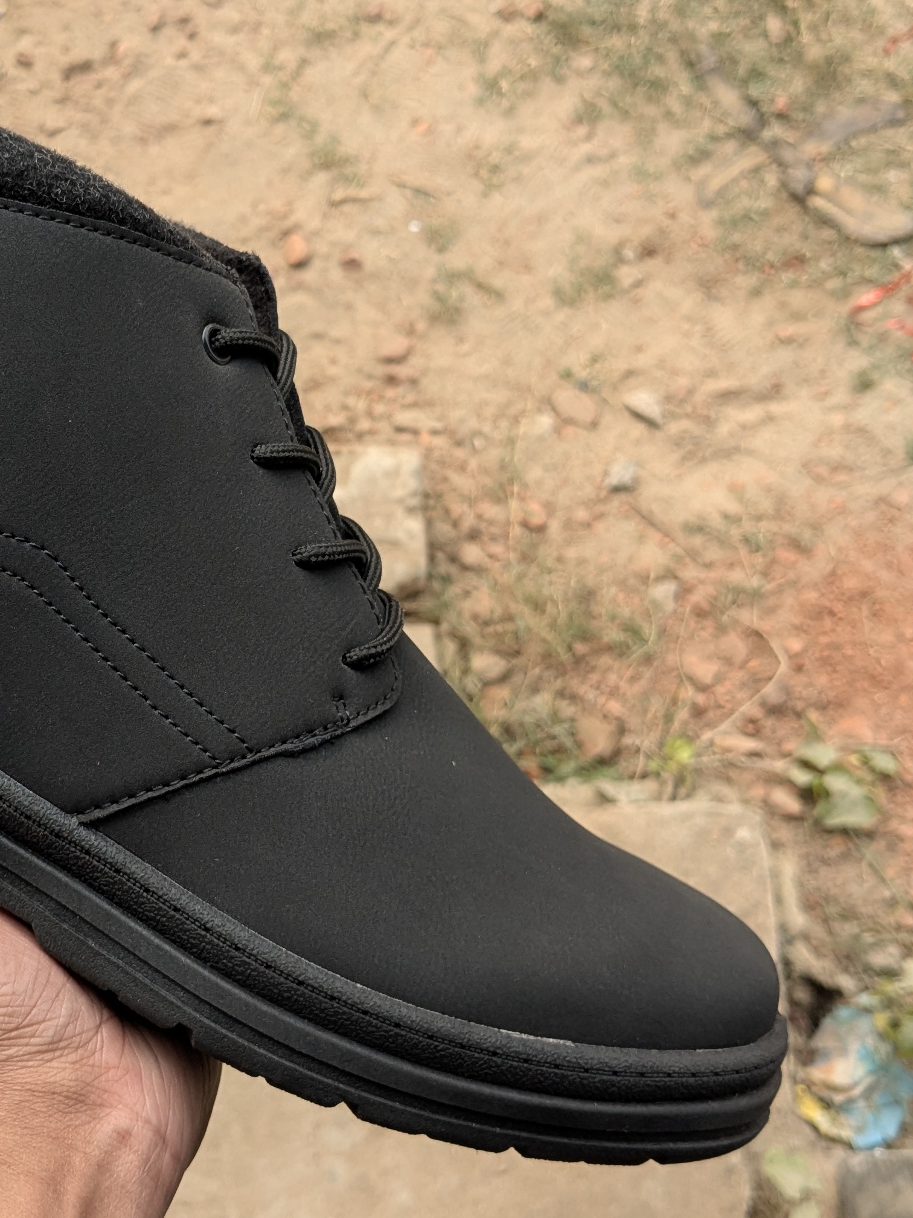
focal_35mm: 54
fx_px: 1899
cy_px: 551
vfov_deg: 35.5
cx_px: 149
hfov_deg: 26.4
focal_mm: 4.38
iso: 45
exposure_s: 1/450
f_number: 1.73
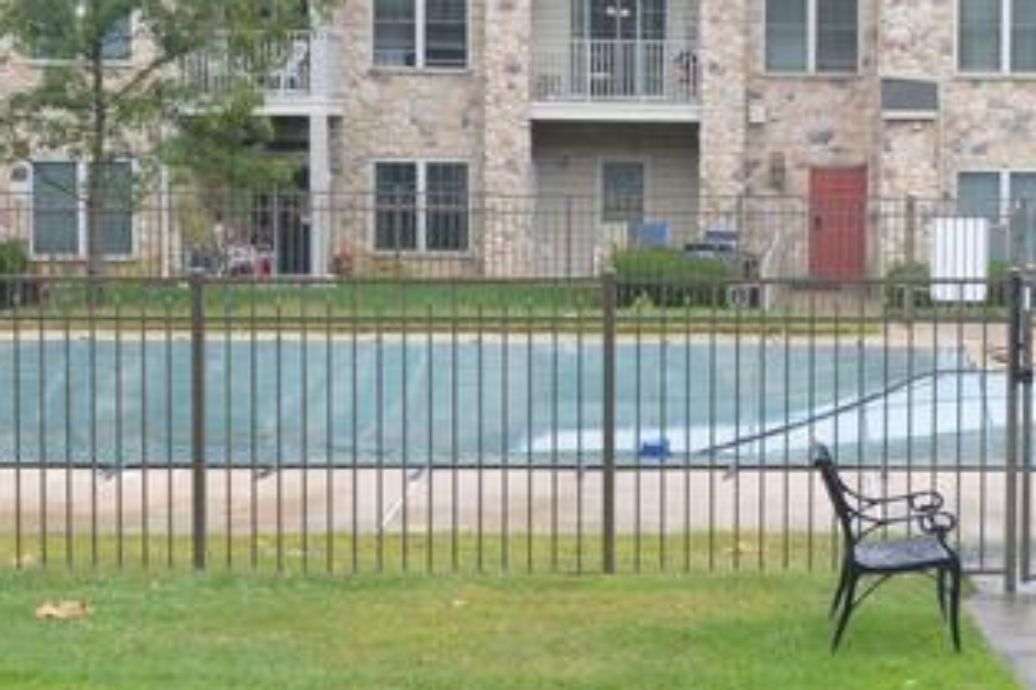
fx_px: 2952
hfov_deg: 19.3
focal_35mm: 103
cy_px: 328
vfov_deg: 13.3
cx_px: 1039
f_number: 8
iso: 800
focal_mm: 21
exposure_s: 1/250
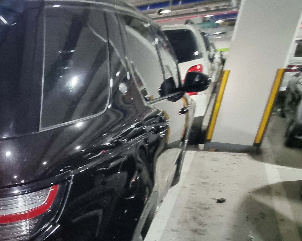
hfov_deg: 42.8
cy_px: 184
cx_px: -45
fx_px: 268
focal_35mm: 30
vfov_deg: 46.5
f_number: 2.2
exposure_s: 1/25
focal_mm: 2.2
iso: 800
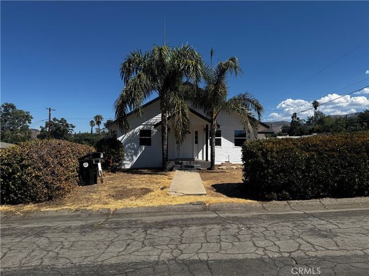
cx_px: 184
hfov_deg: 71.6
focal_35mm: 24
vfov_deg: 56.8
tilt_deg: +1.6
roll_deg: -0.1
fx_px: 256
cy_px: 138
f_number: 1.78
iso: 80
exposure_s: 1/5348
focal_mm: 6.76
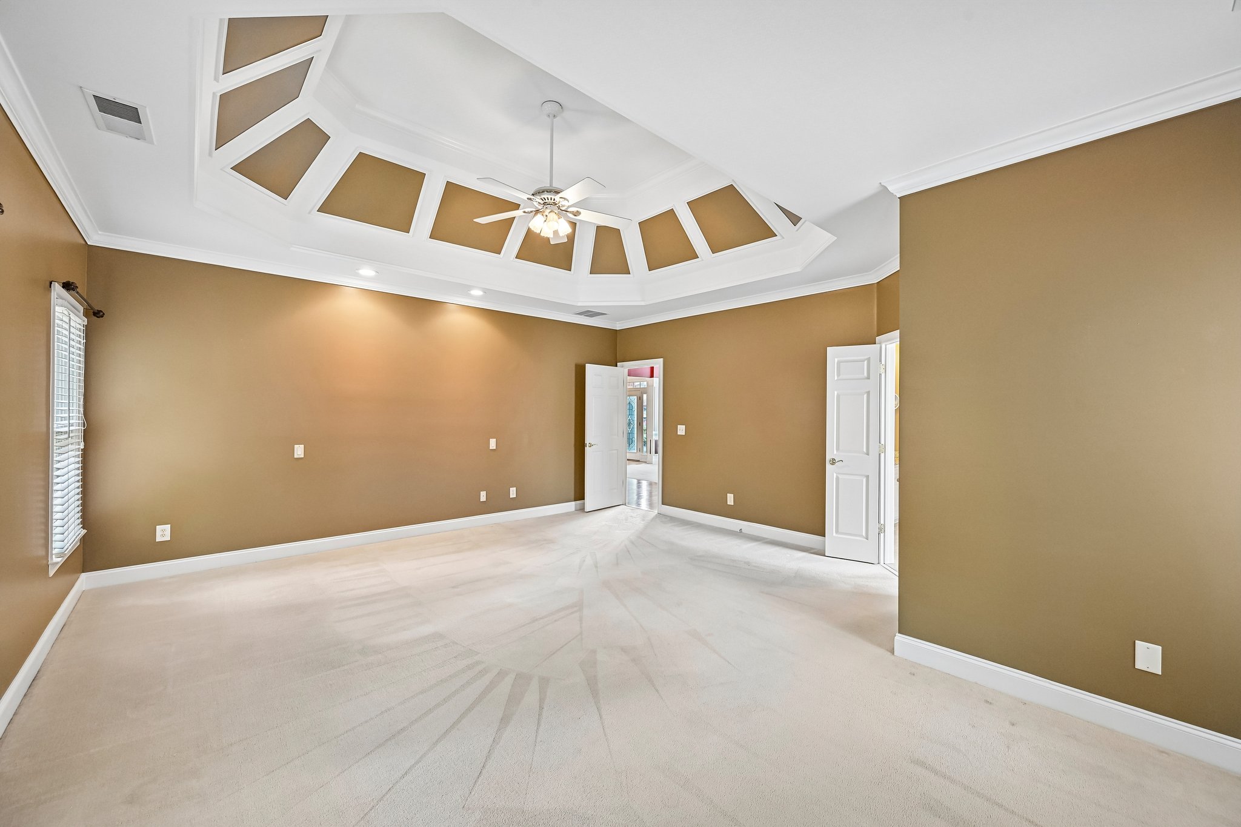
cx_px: 620
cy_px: 414
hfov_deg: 104.3
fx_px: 483
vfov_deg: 81.2
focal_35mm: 14
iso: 900
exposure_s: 1/15
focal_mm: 14
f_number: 8
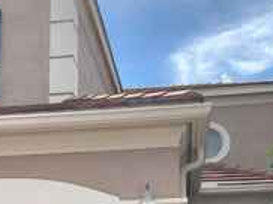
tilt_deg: +11.2
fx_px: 433
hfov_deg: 34.9
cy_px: 204
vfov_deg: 25.2
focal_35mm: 55
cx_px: 122
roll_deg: +0.9
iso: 25
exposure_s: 1/2994
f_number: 1.8
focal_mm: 4.25
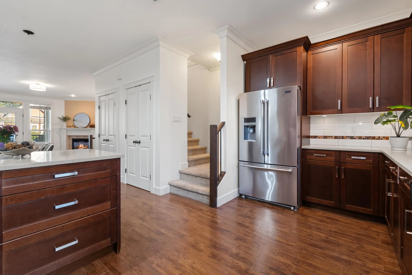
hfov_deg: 100.4
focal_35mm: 15
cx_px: 206
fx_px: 172
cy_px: 138
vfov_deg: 77.3
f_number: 7.1
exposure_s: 1/2
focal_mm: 10
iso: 320
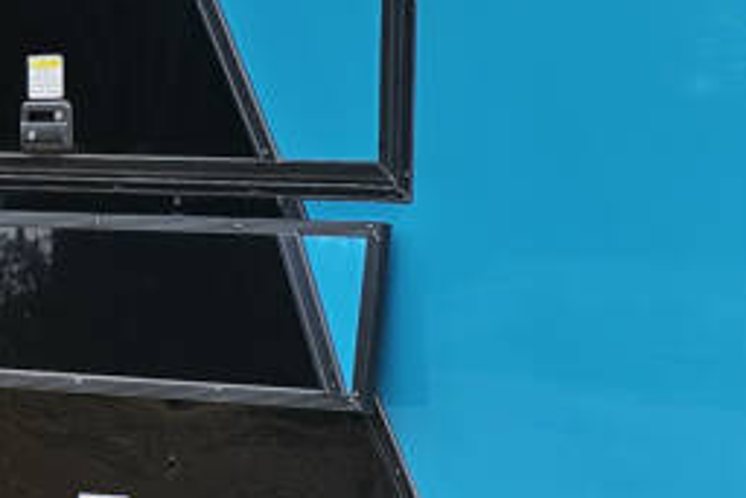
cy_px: 370
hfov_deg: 16.8
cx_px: 1069
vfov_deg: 12.2
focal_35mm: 112
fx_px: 2322
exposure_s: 1/1033
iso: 25
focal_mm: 5.4
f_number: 1.8
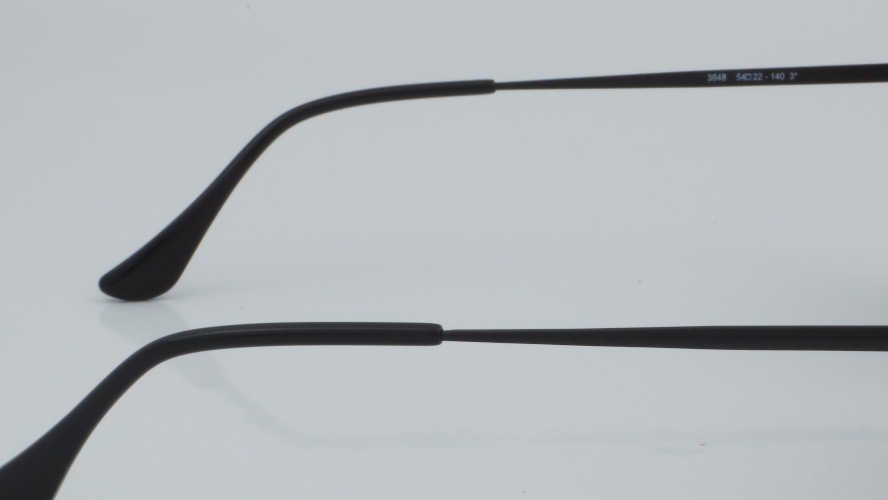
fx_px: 2543
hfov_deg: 19.8
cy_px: 318
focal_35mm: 108
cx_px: 543
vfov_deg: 11.2
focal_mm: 50
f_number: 32
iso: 100
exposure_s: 1/4
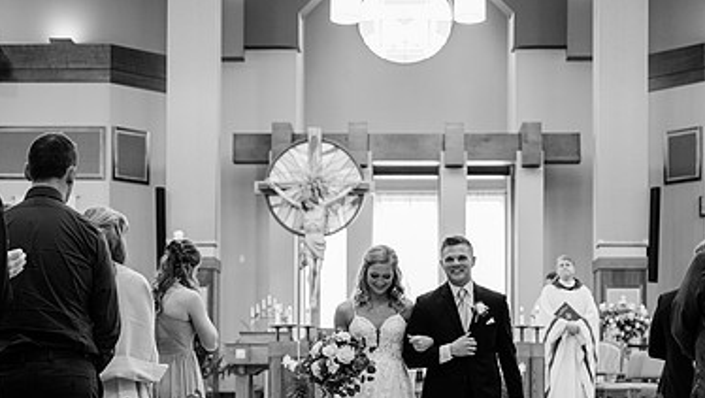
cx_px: 375
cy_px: 347
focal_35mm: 73
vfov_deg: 16.4
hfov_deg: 28.9
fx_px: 1366
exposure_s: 1/250
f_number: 2.8
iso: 1000
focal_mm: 45
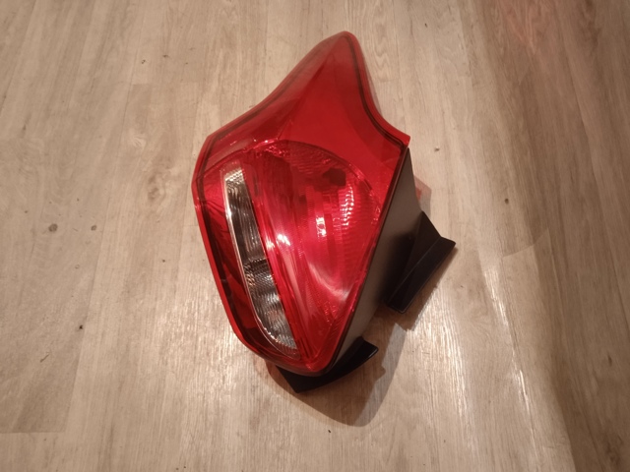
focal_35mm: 28
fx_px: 510
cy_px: 236
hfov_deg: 63.4
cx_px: 315
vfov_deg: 49.7
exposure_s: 1/14.3
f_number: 2.2
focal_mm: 3.43
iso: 794
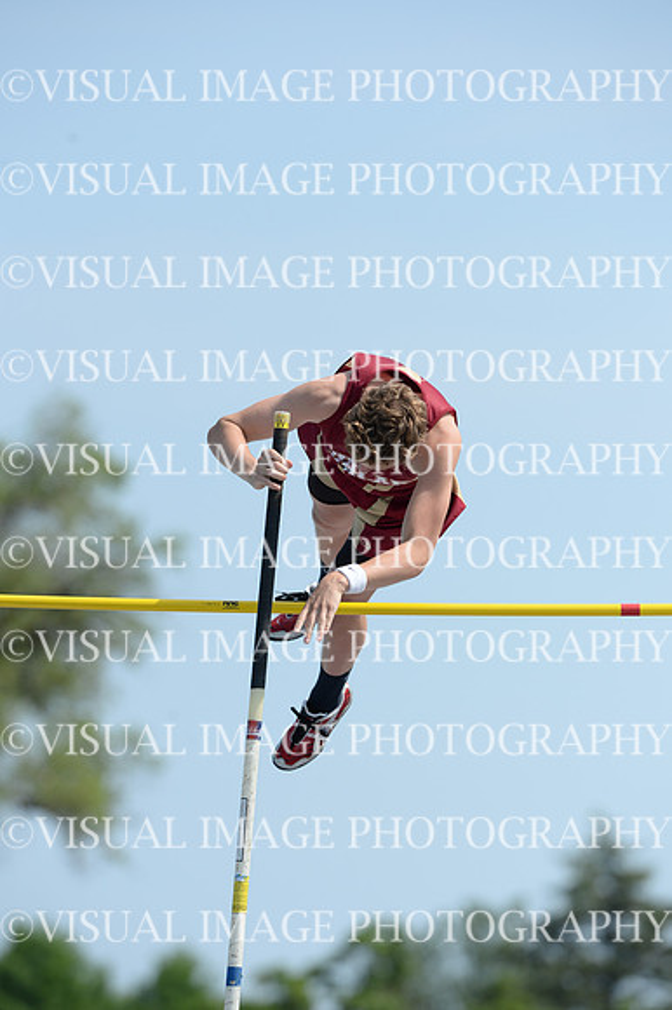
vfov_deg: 5.2
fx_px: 11213
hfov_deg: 3.4
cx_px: 336
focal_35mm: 400
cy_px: 505
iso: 320
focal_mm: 400
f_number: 6.3
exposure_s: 1/1600
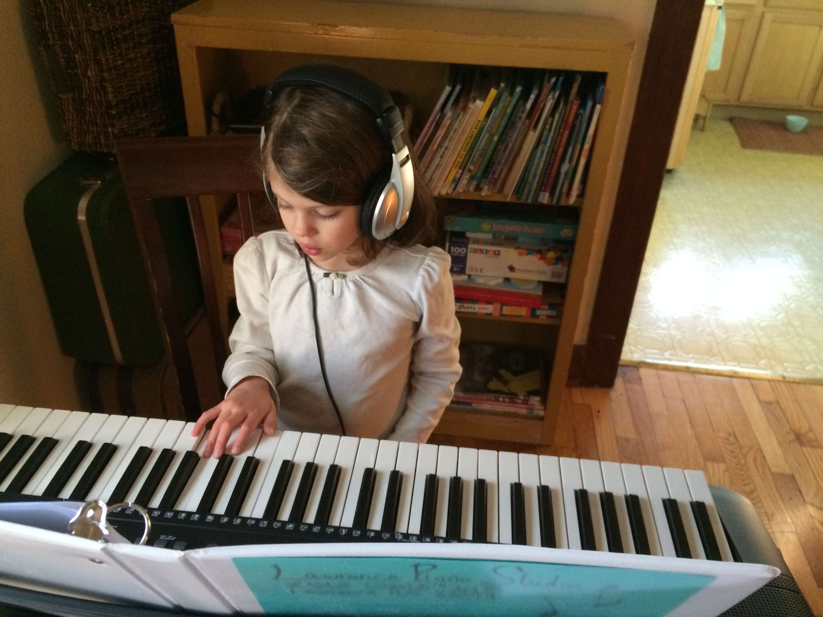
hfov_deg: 61.7
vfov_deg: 48.2
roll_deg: -3.0
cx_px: 412
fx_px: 689
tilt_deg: -31.1
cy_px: 308
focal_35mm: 29
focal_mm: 4.15
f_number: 2.2
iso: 320
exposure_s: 1/30
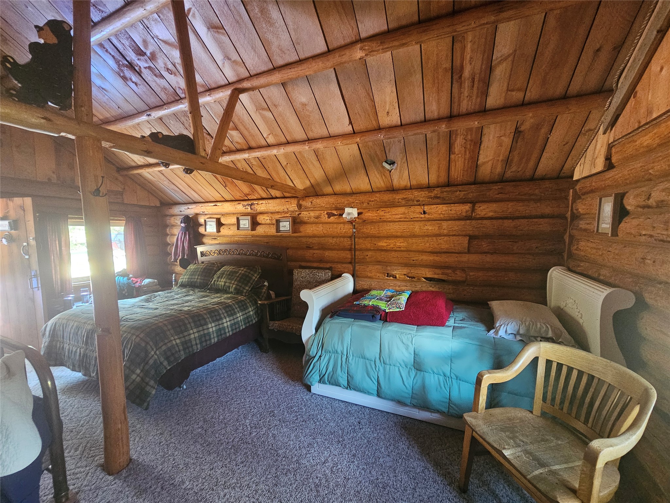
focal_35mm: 13
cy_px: 252
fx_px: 252
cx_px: 335
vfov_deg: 89.9
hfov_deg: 106.2
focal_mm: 2.2
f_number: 2.2
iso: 800
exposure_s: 1/24
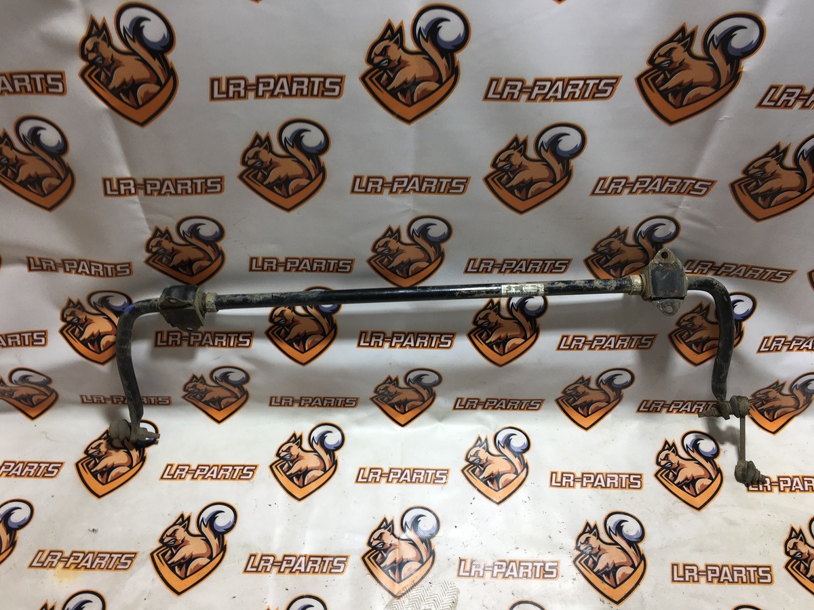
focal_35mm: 29
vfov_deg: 48.2
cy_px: 305
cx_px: 407
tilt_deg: -47.8
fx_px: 682
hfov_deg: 61.7
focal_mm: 4.15
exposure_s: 1/50
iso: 25
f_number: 2.2
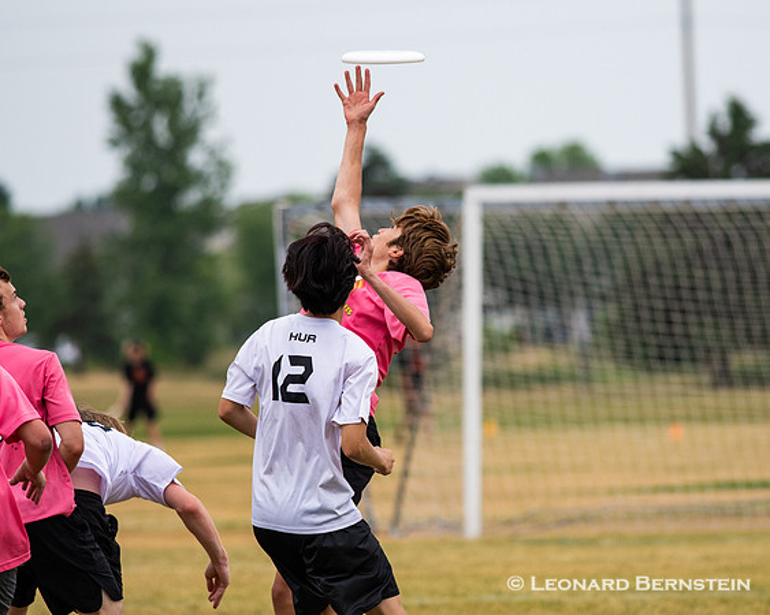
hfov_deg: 3.7
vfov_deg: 3.0
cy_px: 299
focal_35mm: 521
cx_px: 475
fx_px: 11864
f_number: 5
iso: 800
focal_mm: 300
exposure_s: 1/3200
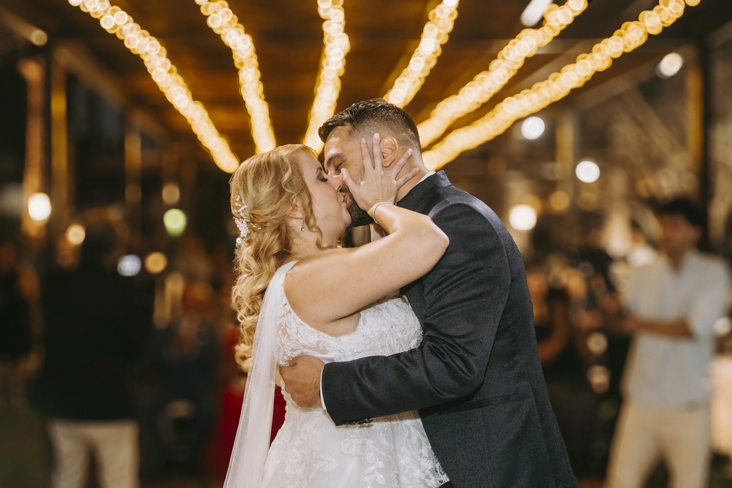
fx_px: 996
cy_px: 244
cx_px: 366
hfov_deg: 40.3
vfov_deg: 27.5
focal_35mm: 49
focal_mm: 49
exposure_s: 1/80
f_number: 4.5
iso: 4000
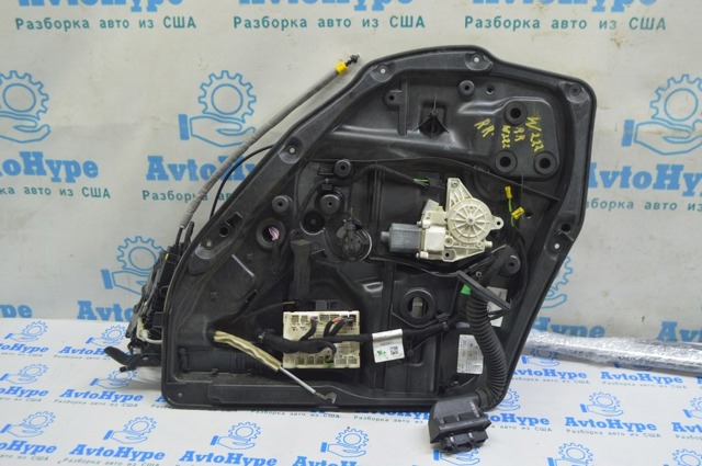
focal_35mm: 33
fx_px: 643
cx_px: 351
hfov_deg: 57.3
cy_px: 233
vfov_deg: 39.9
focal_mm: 22
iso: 400
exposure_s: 1/20
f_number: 5.6
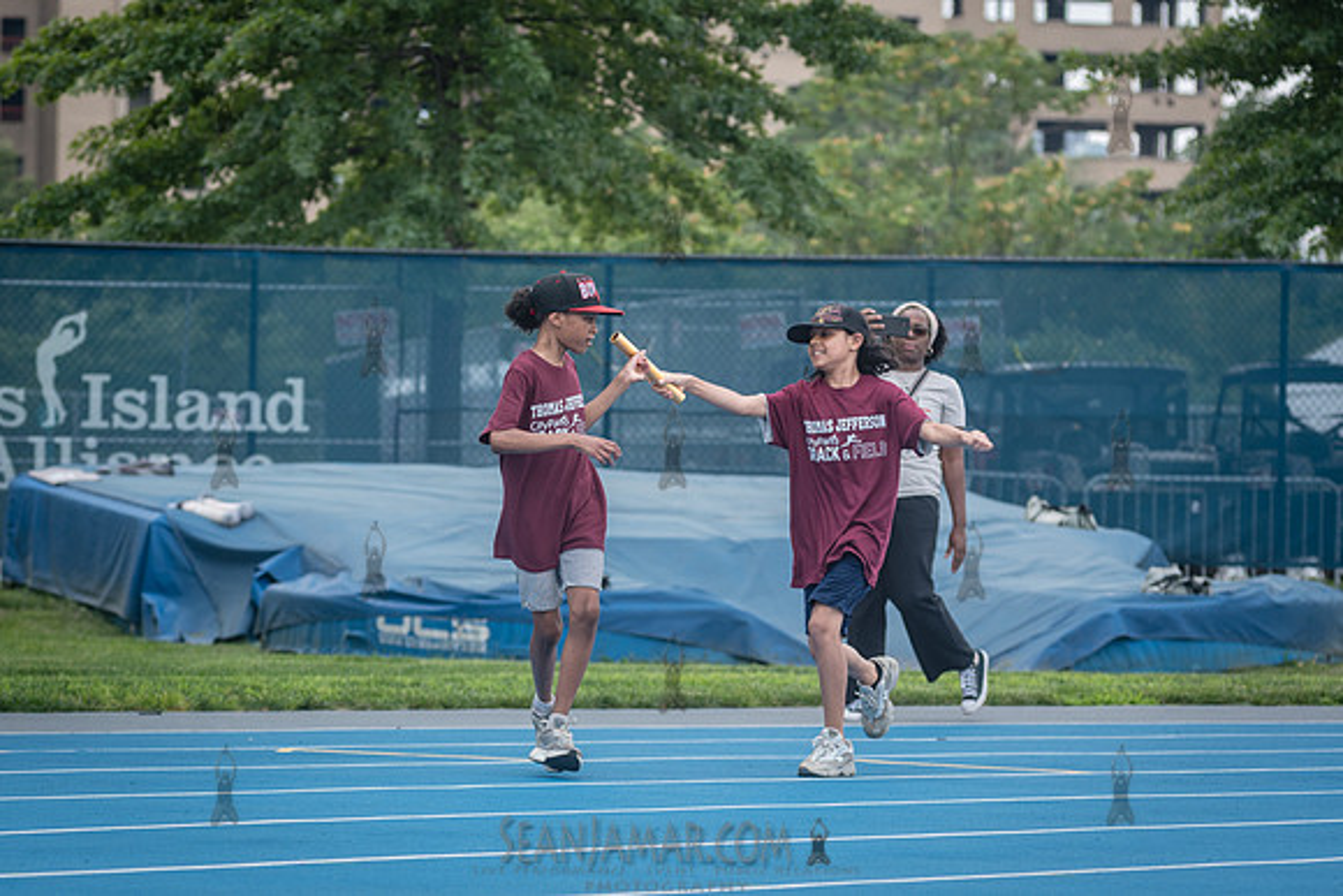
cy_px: 449
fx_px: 7159
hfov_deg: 10.7
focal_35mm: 192
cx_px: 609
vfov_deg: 7.2
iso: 160
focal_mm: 145
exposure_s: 1/400
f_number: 5
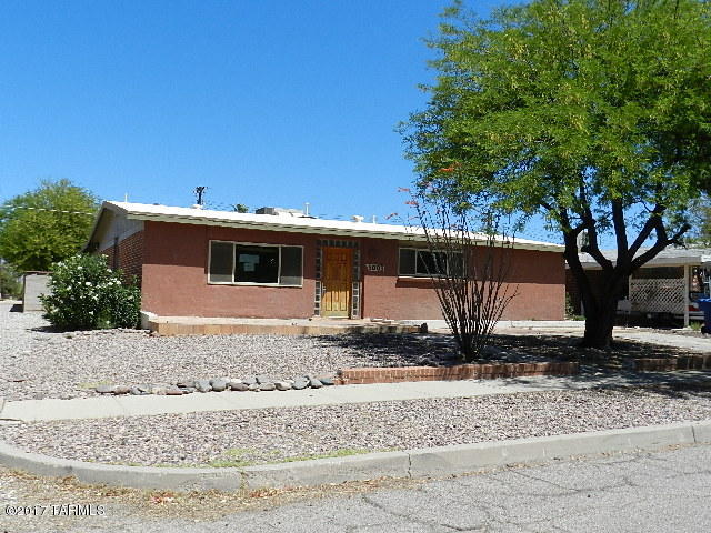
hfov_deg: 56.8
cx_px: 356
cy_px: 266
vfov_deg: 44.2
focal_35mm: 32
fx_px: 657
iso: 160
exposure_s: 1/1250
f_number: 4
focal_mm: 5.6
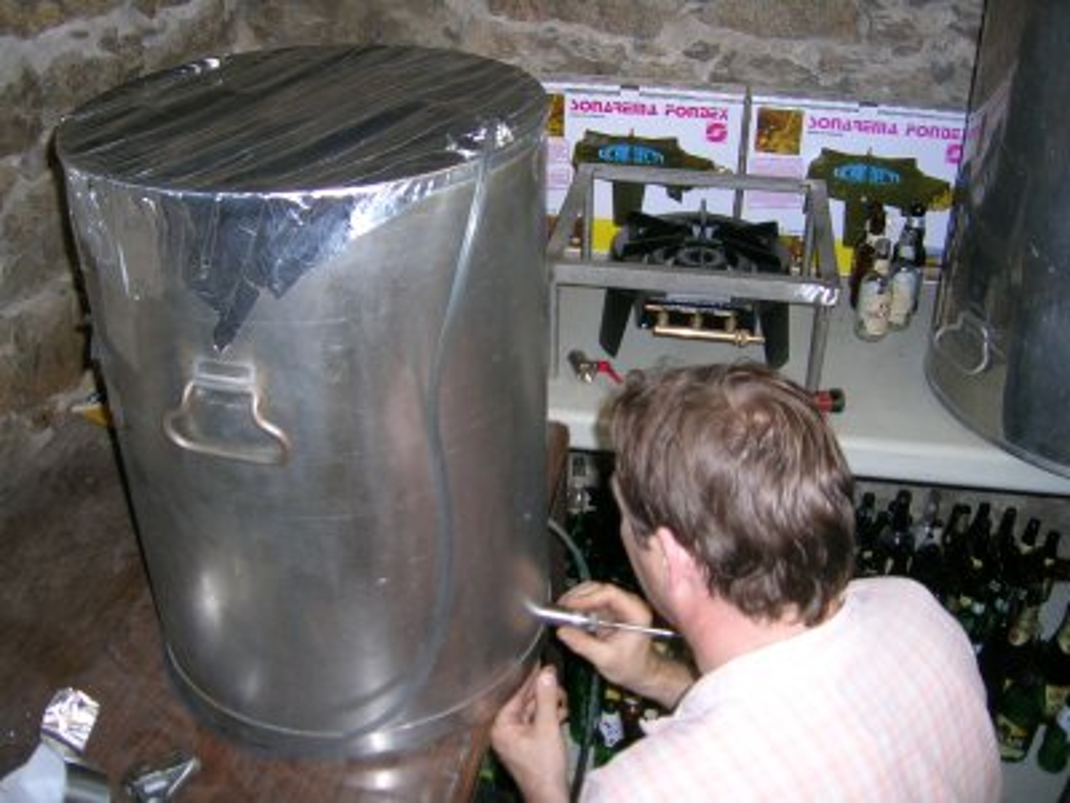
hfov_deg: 52.6
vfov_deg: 40.7
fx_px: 1082
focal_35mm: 35
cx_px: 535
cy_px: 402
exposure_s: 1/60.1
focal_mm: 5.4
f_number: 2.8
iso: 77
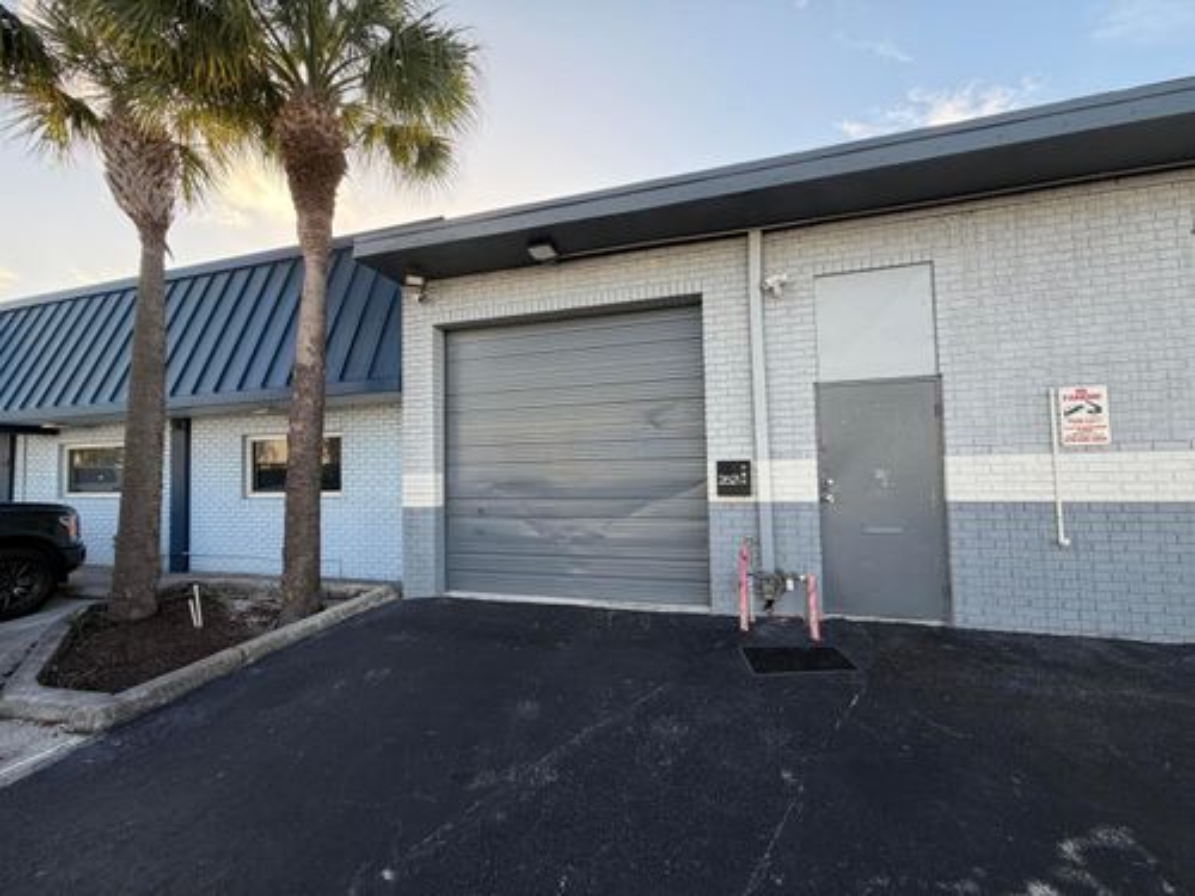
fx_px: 483
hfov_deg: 102.1
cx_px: 598
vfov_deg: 85.7
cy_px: 448
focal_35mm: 14
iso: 50
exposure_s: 1/331
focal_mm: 2.22
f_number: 2.2
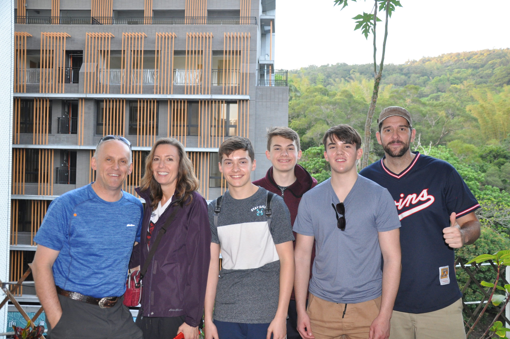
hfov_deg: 59.6
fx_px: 446
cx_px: 255
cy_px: 170
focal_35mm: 32
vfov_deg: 41.6
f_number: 3.8
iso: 800
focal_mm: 21
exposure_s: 1/60
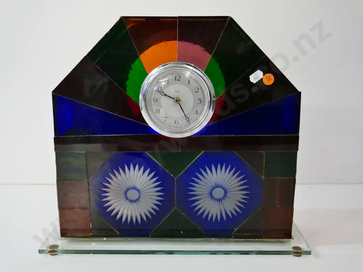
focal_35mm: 36
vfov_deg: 39.7
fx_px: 378
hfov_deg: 51.4
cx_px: 182
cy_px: 136
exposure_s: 1/160
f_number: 4.5
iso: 3200
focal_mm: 18
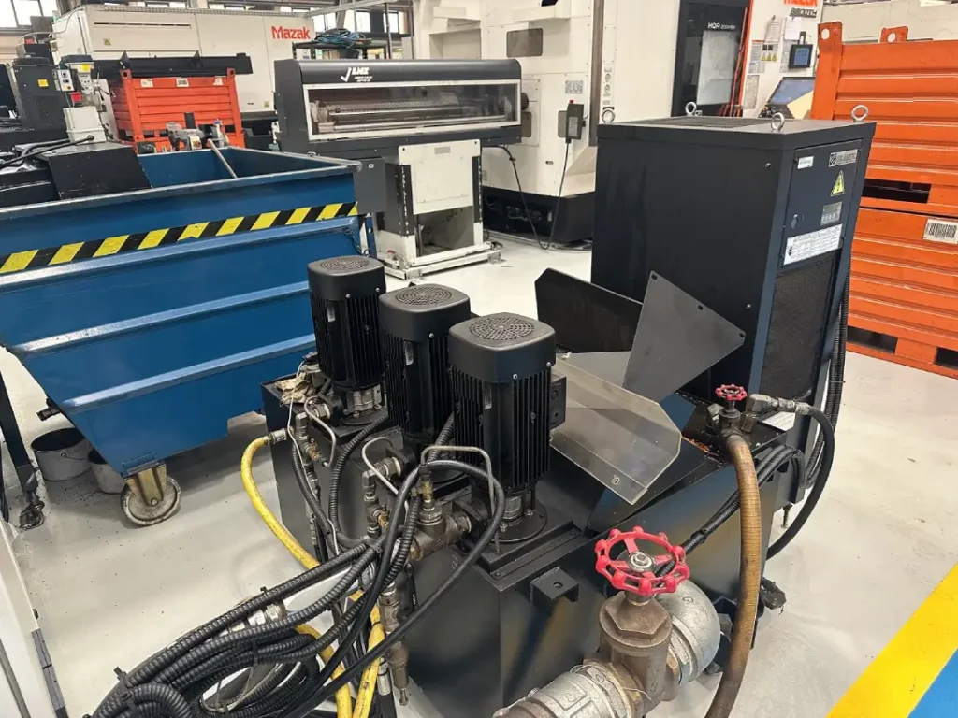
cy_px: 359
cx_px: 479
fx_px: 664
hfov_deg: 71.6
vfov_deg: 56.8
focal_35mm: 24
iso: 250
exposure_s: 1/80
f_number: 1.78
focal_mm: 6.86
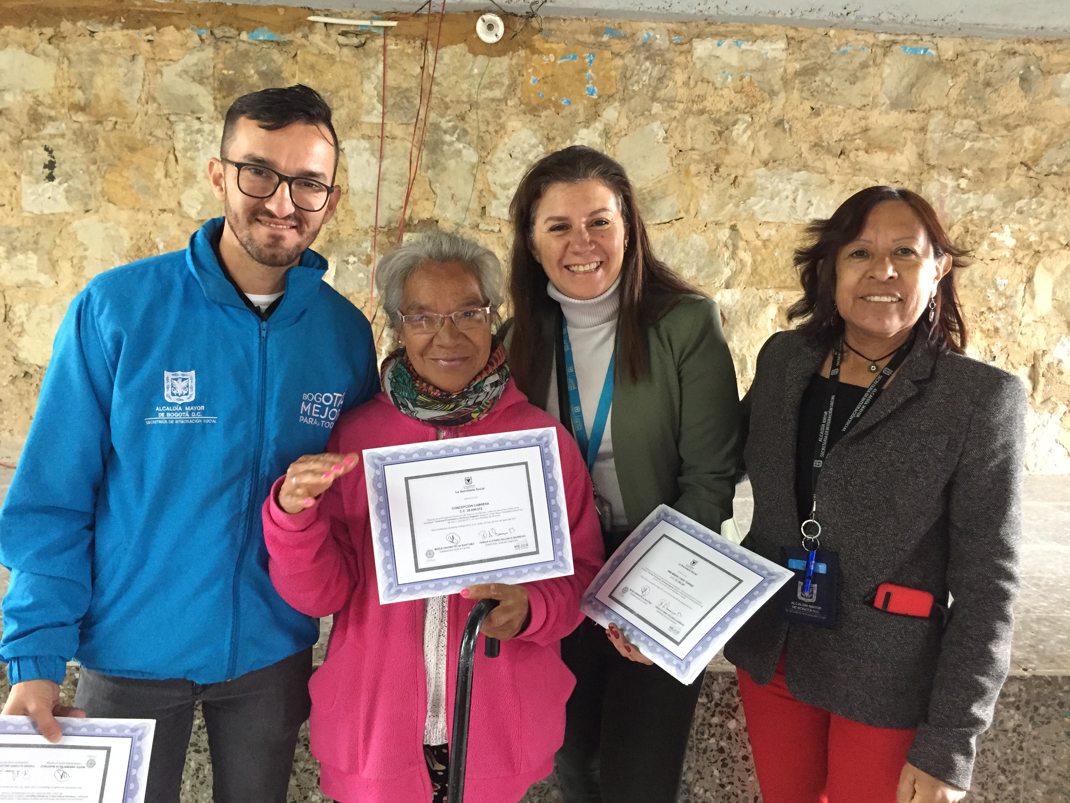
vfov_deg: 48.2
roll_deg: -0.9
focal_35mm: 29
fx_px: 896
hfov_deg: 61.7
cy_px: 402
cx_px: 535
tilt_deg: -7.4
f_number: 2.2
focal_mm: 4.15
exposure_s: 1/24
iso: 250
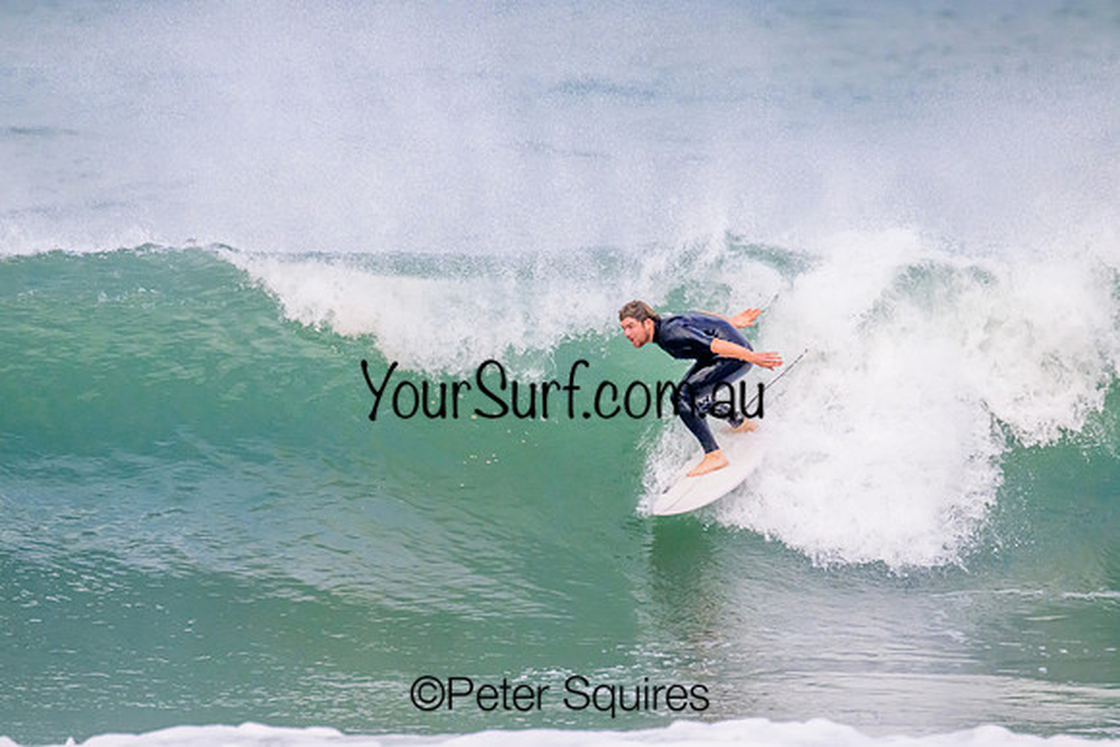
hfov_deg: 2.5
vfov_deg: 1.6
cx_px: 560
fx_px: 25994
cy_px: 374
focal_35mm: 835
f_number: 11
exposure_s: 1/2000
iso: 5000
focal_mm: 800
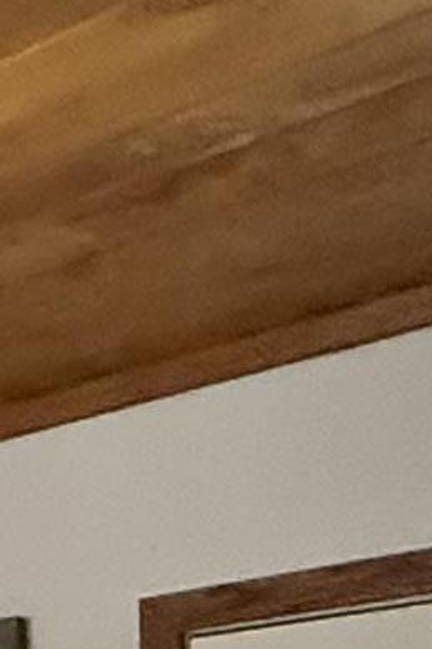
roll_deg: +0.6
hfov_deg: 8.2
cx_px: -1174
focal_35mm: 115
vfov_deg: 16.5
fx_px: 2072
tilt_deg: +1.6
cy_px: 909
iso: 1000
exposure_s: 1/60
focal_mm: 2.22
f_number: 2.2
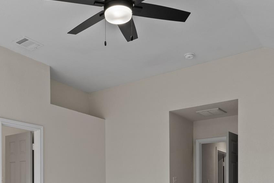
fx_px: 312
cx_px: 104
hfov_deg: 47.0
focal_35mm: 41
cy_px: 193
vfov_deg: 29.8
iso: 400
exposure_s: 1/6
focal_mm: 17
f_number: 10
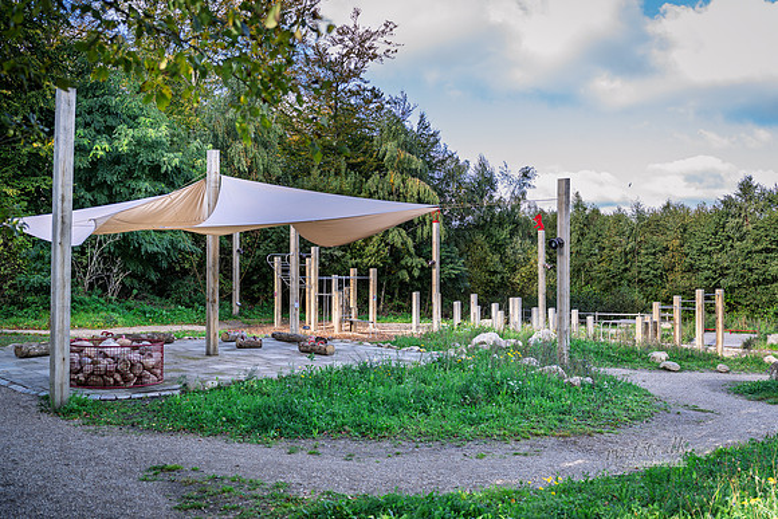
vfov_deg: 38.9
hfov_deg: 55.8
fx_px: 735
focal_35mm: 34
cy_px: 260
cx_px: 389
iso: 64
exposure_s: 1/250
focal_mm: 34
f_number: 2.8
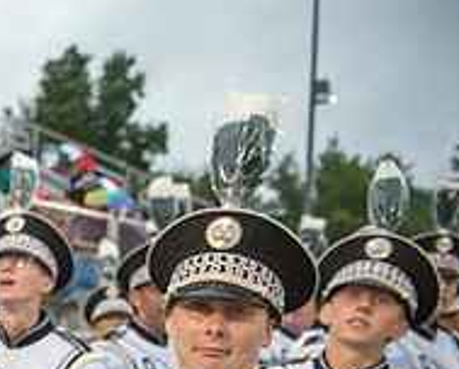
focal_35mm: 69
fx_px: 939
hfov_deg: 22.4
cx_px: -238
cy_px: 407
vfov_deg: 21.1
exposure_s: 1/800
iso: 2000
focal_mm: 24
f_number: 3.2
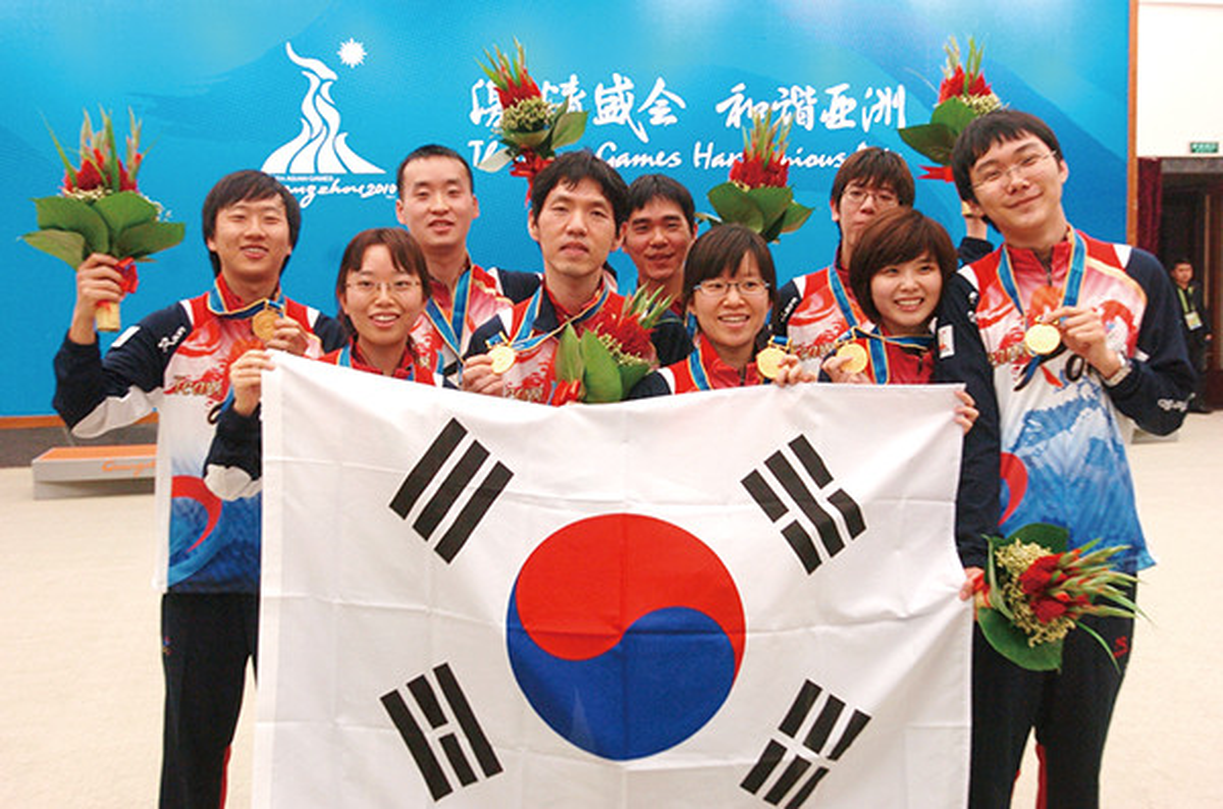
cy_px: 404
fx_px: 1271
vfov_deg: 35.3
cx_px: 612
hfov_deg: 51.4
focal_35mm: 38
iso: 400
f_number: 4.8
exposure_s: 1/60
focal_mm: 25
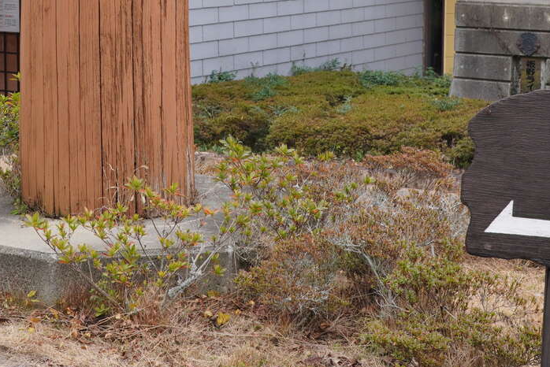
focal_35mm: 88
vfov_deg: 15.4
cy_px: 35
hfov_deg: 23.1
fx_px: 1345
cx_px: 232
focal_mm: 20
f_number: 4.5
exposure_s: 1/125
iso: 100
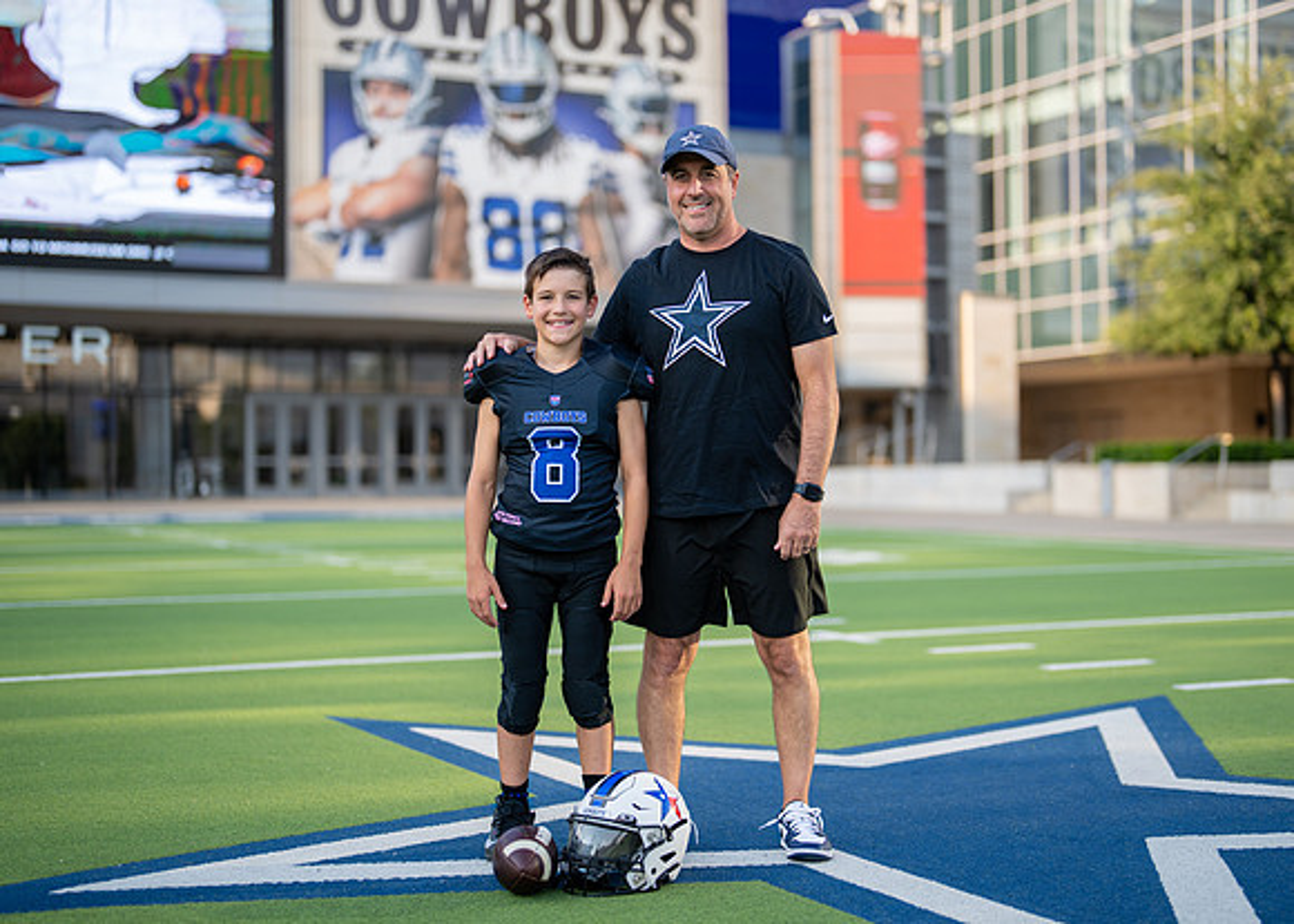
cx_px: 704
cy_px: 447
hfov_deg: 35.5
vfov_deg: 25.7
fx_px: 2022
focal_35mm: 55
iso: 100
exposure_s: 1/2000
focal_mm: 50
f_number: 1.2
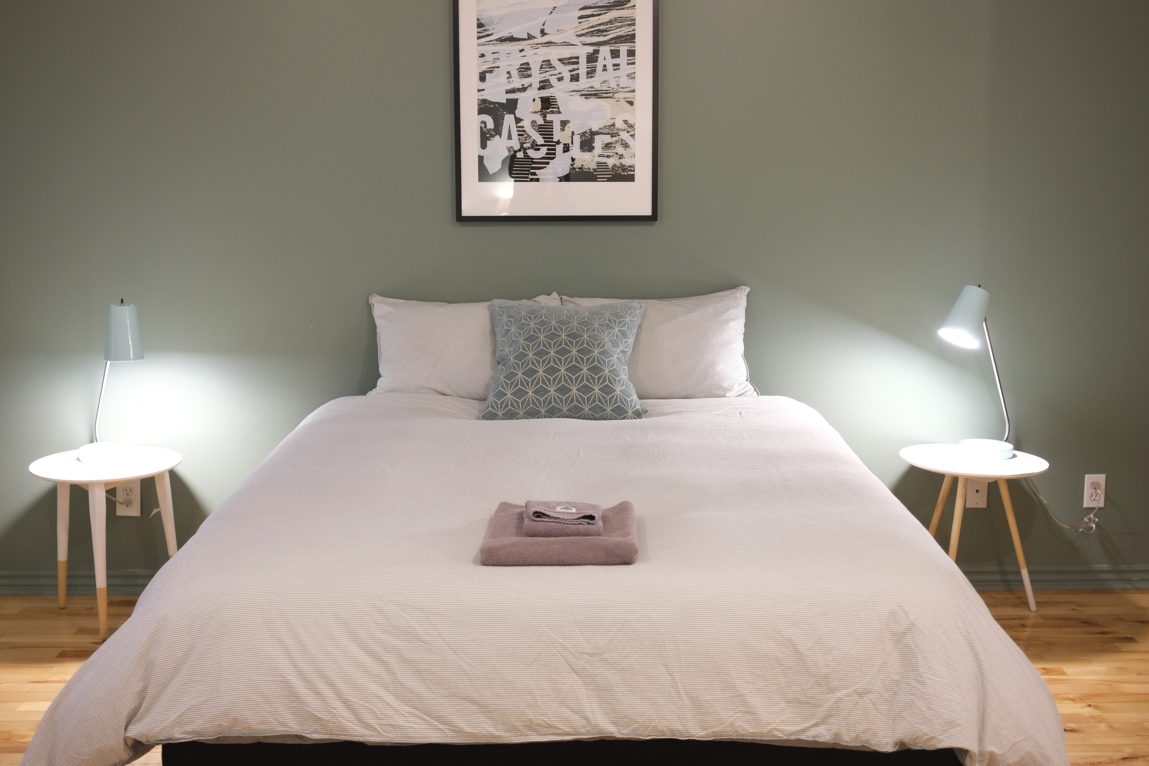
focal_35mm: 41
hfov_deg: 47.4
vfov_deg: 32.6
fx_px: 1308
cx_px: 574
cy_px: 383
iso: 800
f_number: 2.8
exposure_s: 1/20
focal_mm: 27
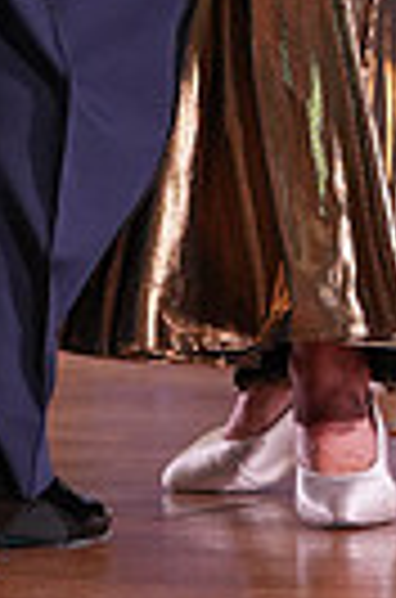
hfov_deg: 1.9
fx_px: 11975
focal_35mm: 722
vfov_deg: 2.8
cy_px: -558
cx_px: 196
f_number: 4
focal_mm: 165
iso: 2000
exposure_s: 1/500
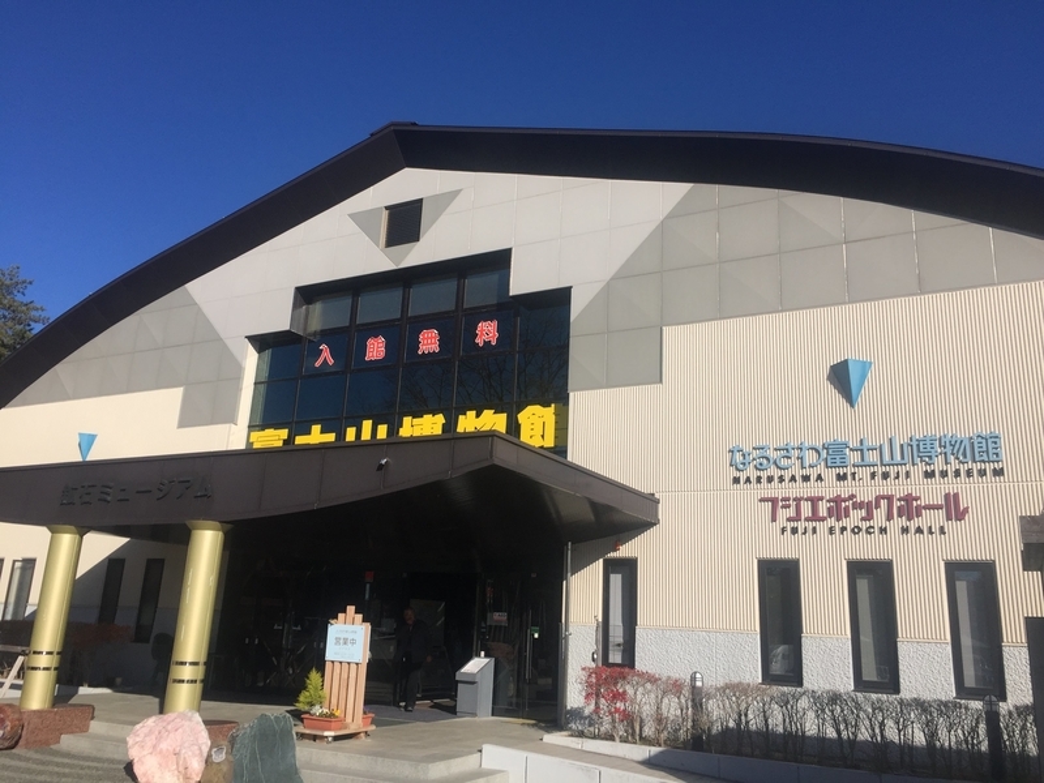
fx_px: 875
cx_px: 522
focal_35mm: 29
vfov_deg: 48.2
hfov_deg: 61.7
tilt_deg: +17.5
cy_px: 392
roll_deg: -0.8
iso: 32
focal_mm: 4.15
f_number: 2.2
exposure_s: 1/3300
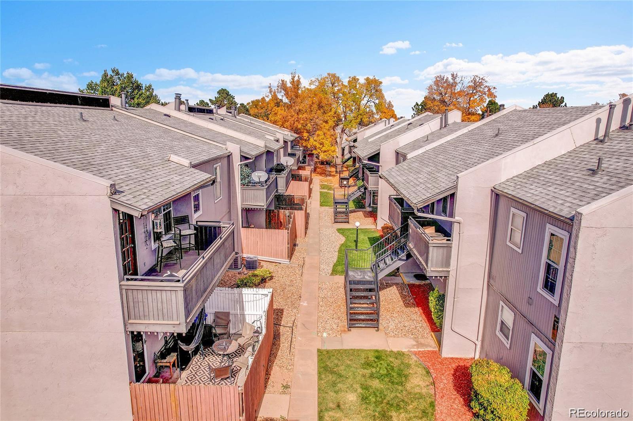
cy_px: 210
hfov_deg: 78.6
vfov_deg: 57.2
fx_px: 387
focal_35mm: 22
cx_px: 316
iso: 100
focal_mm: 8.4
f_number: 2.8
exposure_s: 1/160
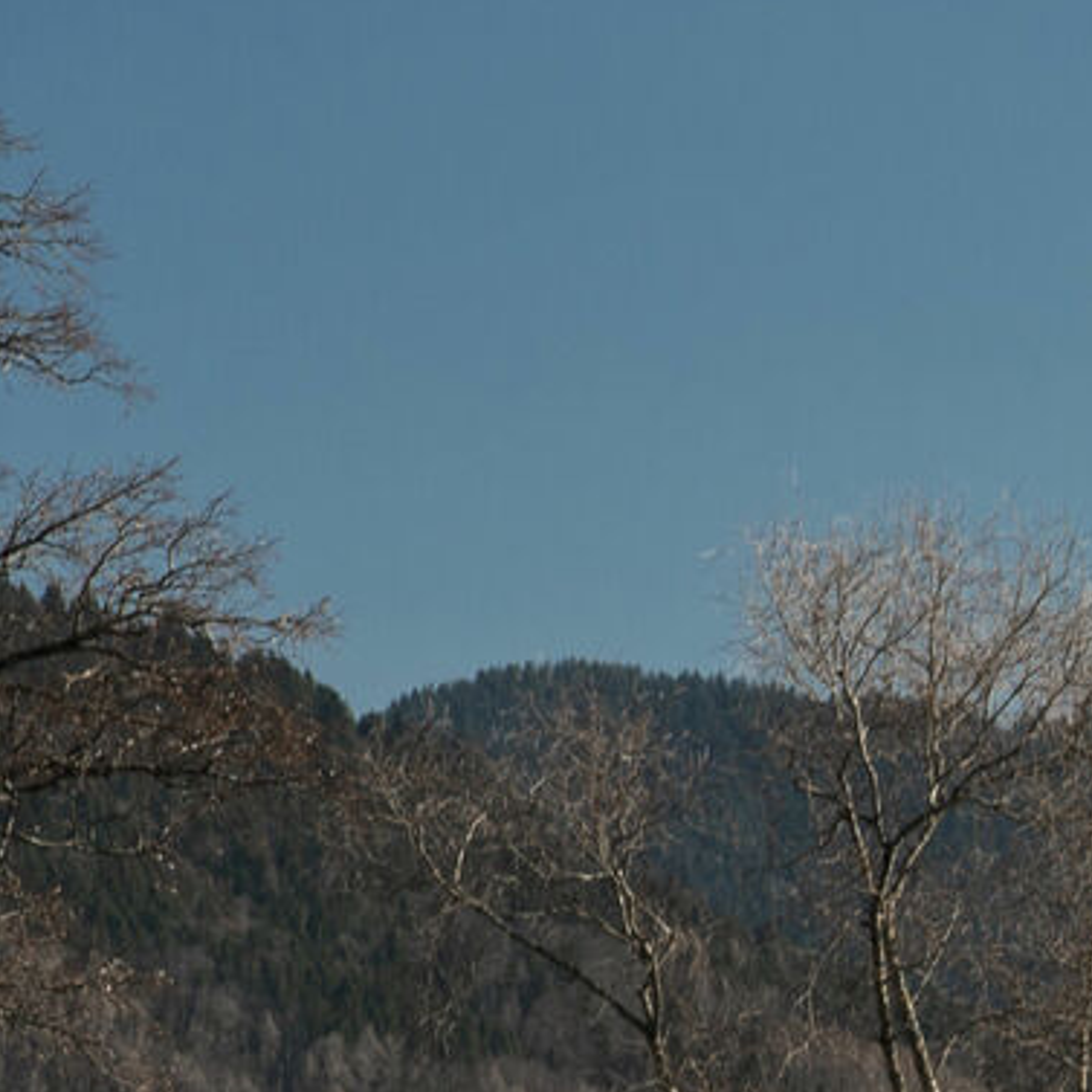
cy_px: 1195
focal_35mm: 292
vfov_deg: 6.0
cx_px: 2801
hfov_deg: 5.7
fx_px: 10422
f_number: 9
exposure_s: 1/80
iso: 50
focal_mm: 45
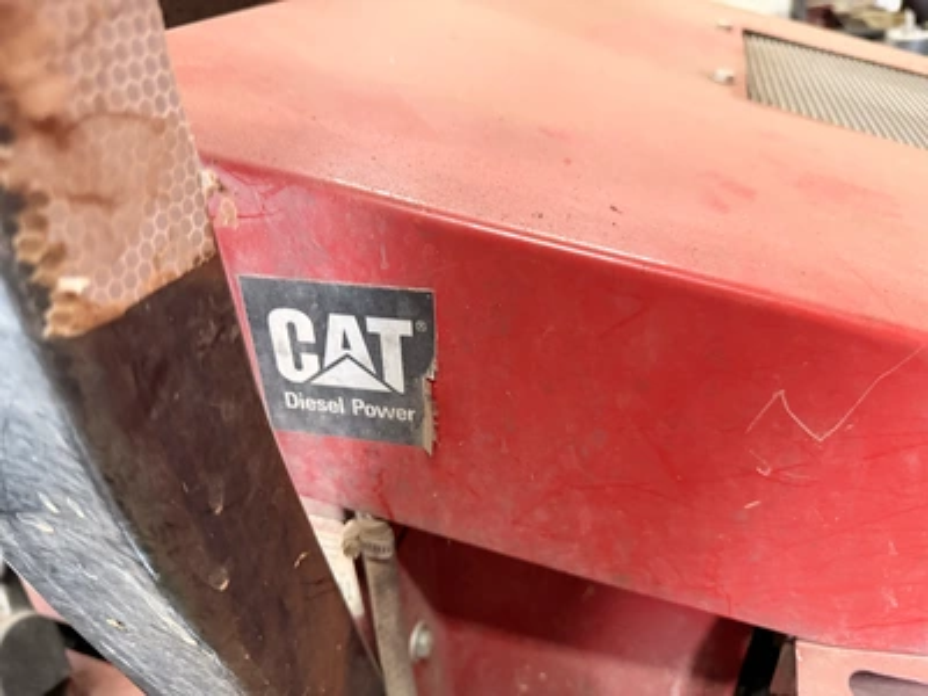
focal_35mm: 24
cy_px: 348
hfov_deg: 71.6
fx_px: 643
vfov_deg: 56.8
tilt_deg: -32.0
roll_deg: +8.4
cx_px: 464
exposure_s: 1/60
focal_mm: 6.76
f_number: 1.78
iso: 640
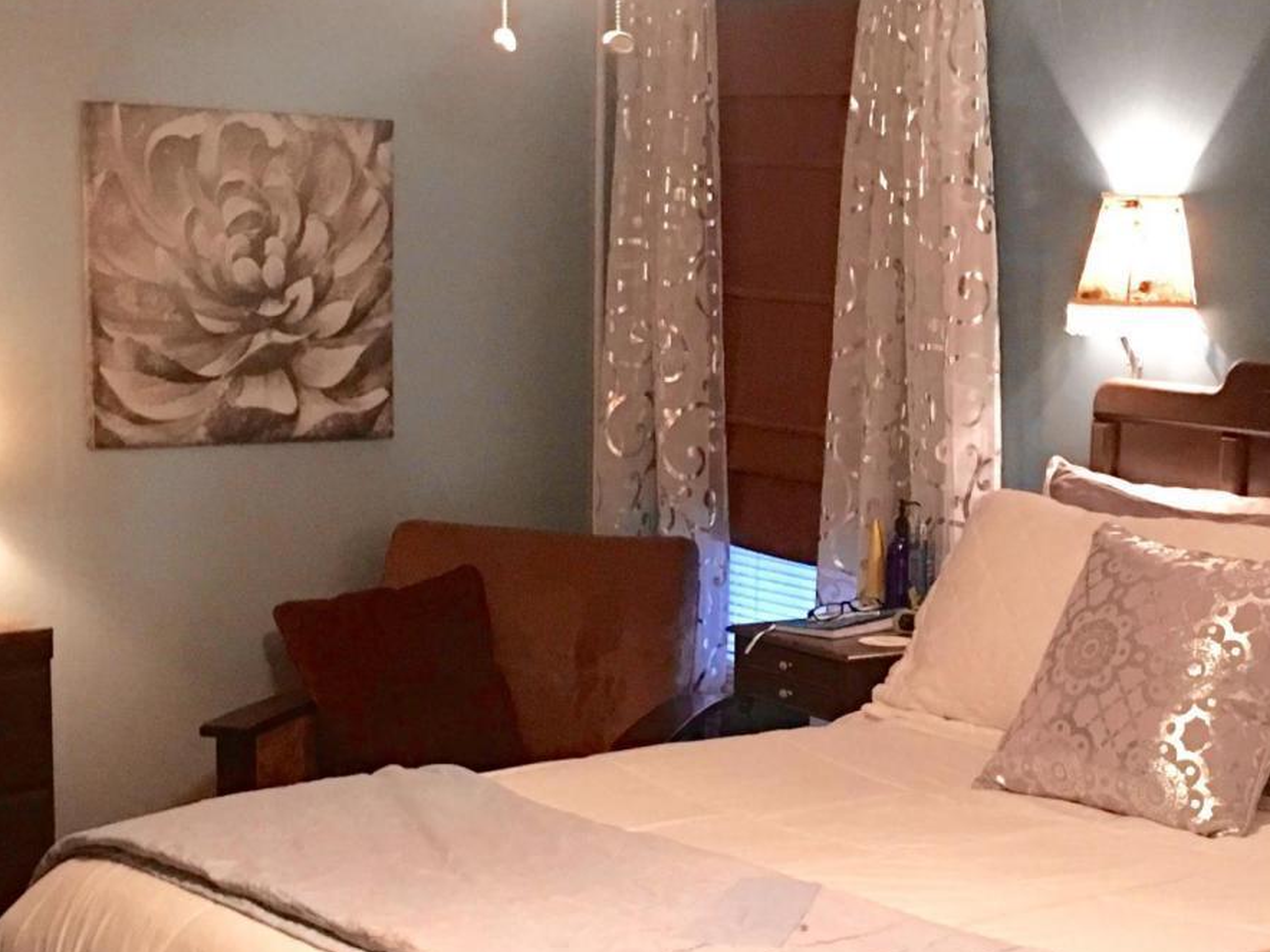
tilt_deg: -6.1
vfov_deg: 21.0
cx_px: 998
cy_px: 580
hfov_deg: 27.3
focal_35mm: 70
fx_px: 2568
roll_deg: -1.7
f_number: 2.2
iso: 80
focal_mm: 4.15
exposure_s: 1/4
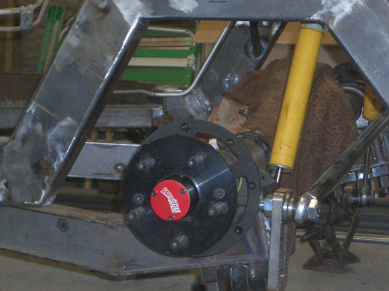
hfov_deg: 16.1
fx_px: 1370
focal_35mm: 122
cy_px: 180
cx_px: 248
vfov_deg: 12.1
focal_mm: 14.6
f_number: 4.4
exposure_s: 1/60
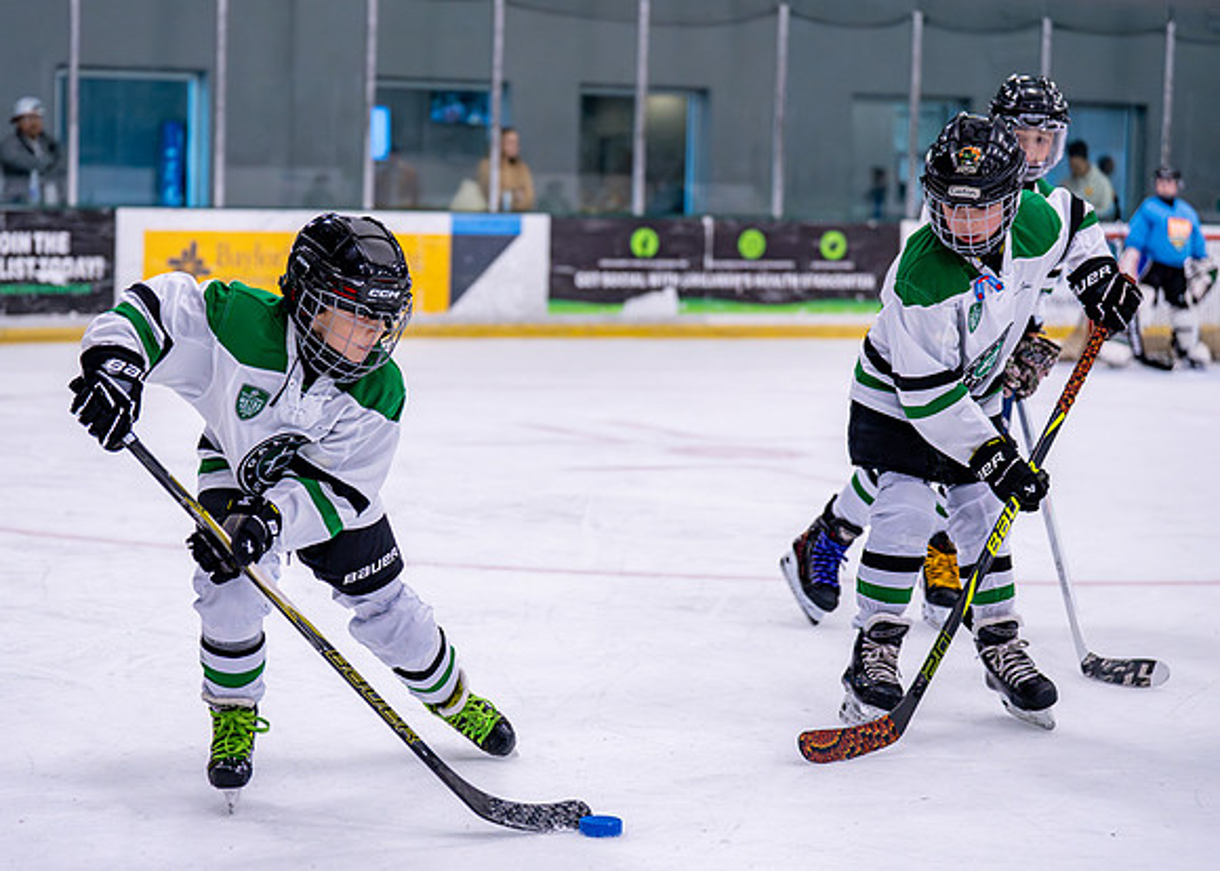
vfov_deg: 17.1
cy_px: 458
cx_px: 480
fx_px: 2892
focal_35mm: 83
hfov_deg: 23.8
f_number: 2.8
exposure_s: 1/1250
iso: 2500
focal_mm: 70
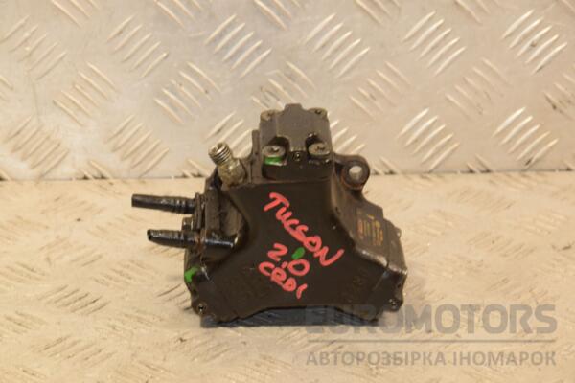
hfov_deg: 14.0
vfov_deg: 9.3
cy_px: 192
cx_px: 288
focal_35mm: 147
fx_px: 2348
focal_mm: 98
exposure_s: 1/50
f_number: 10
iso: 800
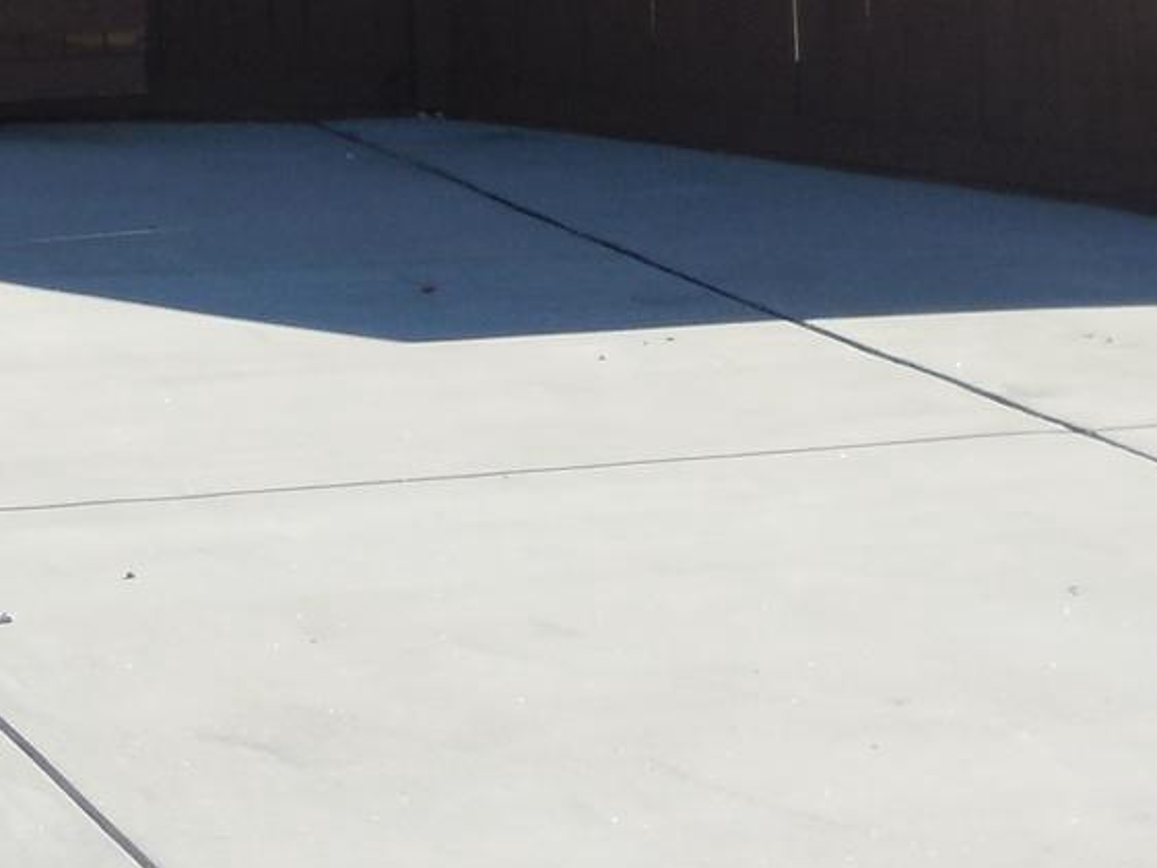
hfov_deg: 13.5
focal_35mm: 146
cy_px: -643
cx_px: 297
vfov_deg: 9.7
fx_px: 4881
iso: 125
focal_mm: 7.1
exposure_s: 1/1250
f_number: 3.6
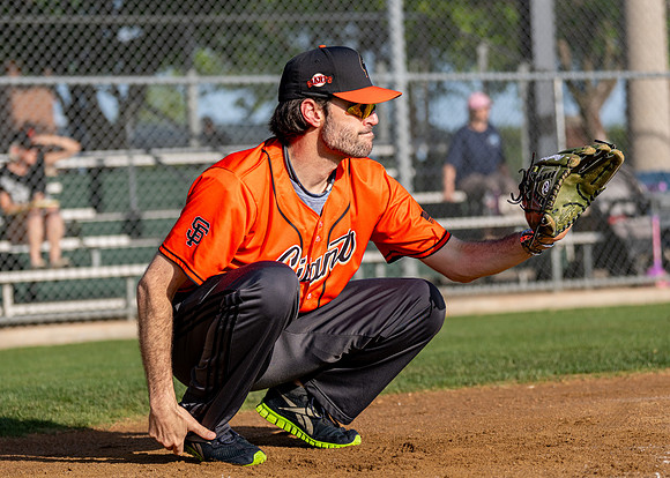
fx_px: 2287
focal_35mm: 120
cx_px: 297
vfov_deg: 11.9
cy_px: 221
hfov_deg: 16.7
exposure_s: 1/2000
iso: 100
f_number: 2.8
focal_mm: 90
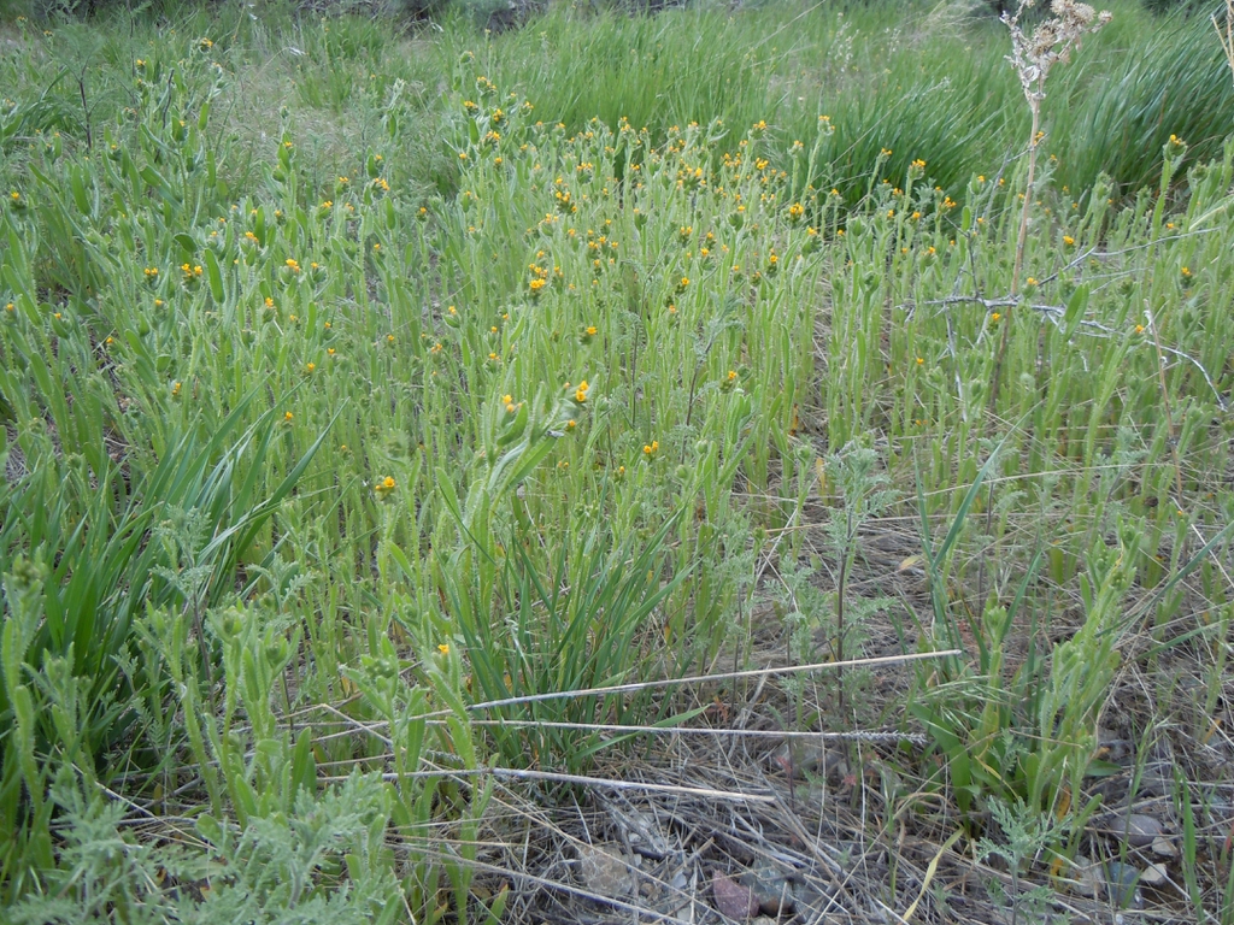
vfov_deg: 46.8
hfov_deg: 60.0
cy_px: 462
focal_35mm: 30
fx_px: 1069
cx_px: 617
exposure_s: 1/320
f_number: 3.5
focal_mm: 5.4
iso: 100
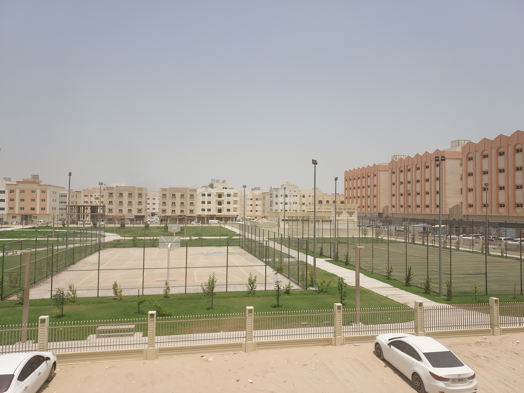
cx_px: 262
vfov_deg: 56.8
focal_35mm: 24
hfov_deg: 71.6
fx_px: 363
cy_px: 196
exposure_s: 1/1457
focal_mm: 4.6
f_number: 1.8
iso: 40
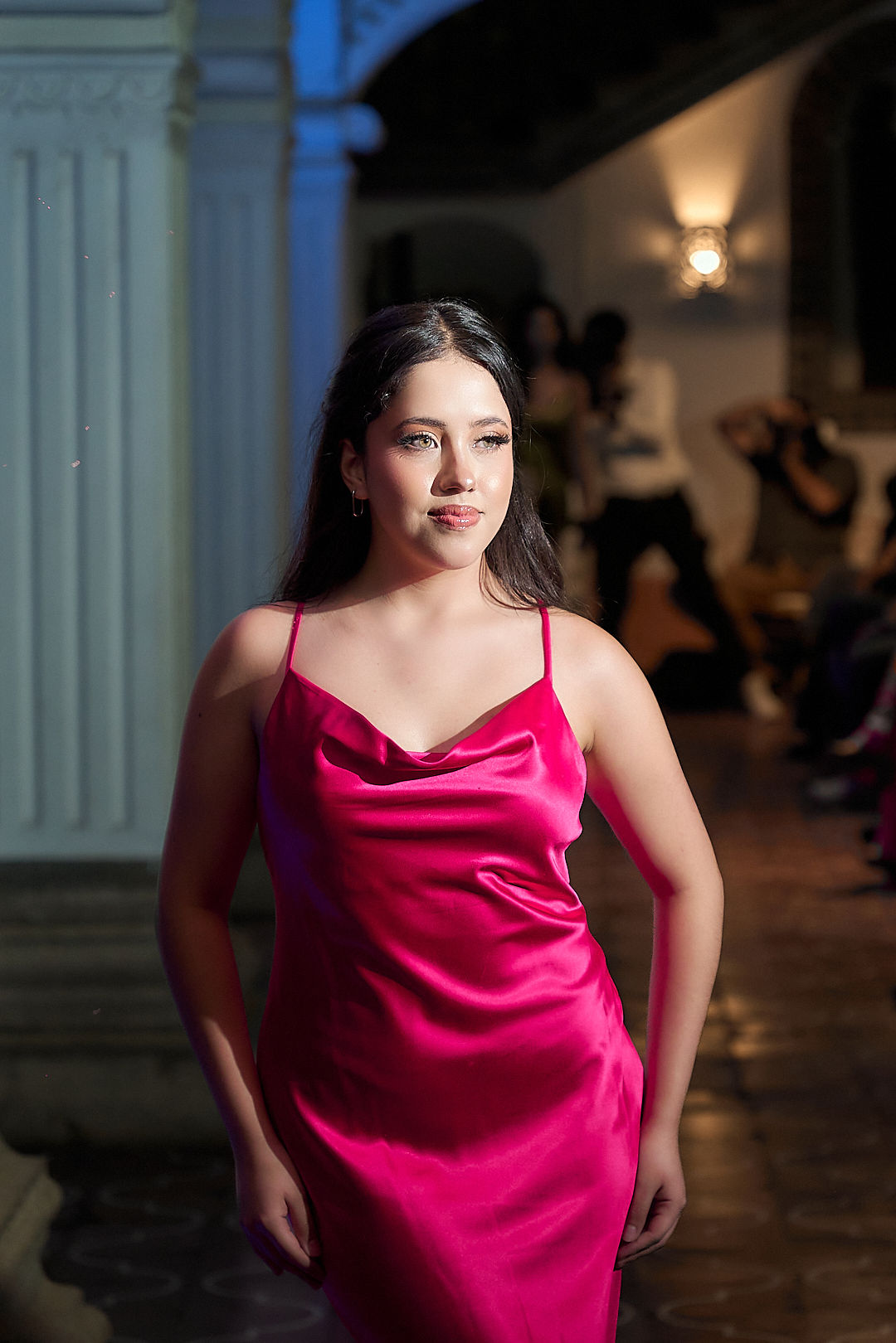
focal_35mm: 108
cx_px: 448
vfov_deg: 18.9
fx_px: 4032
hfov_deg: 12.7
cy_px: 672
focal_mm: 108
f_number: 5
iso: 8000
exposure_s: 1/200
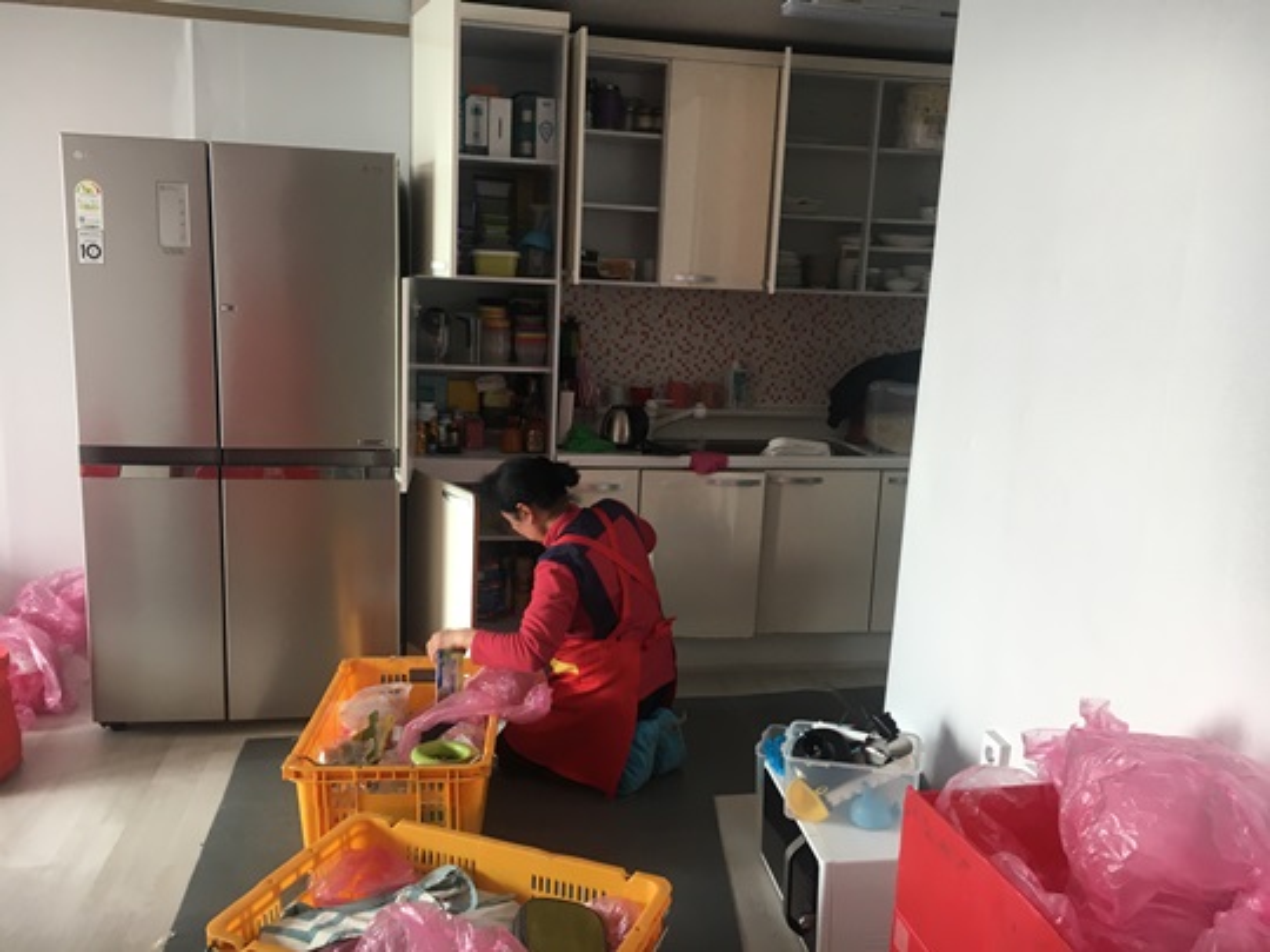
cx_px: 635
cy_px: 476
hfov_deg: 61.7
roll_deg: -3.4
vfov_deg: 48.2
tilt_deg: -9.2
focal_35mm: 29
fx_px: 1064
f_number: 2.2
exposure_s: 1/40
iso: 25
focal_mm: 4.15
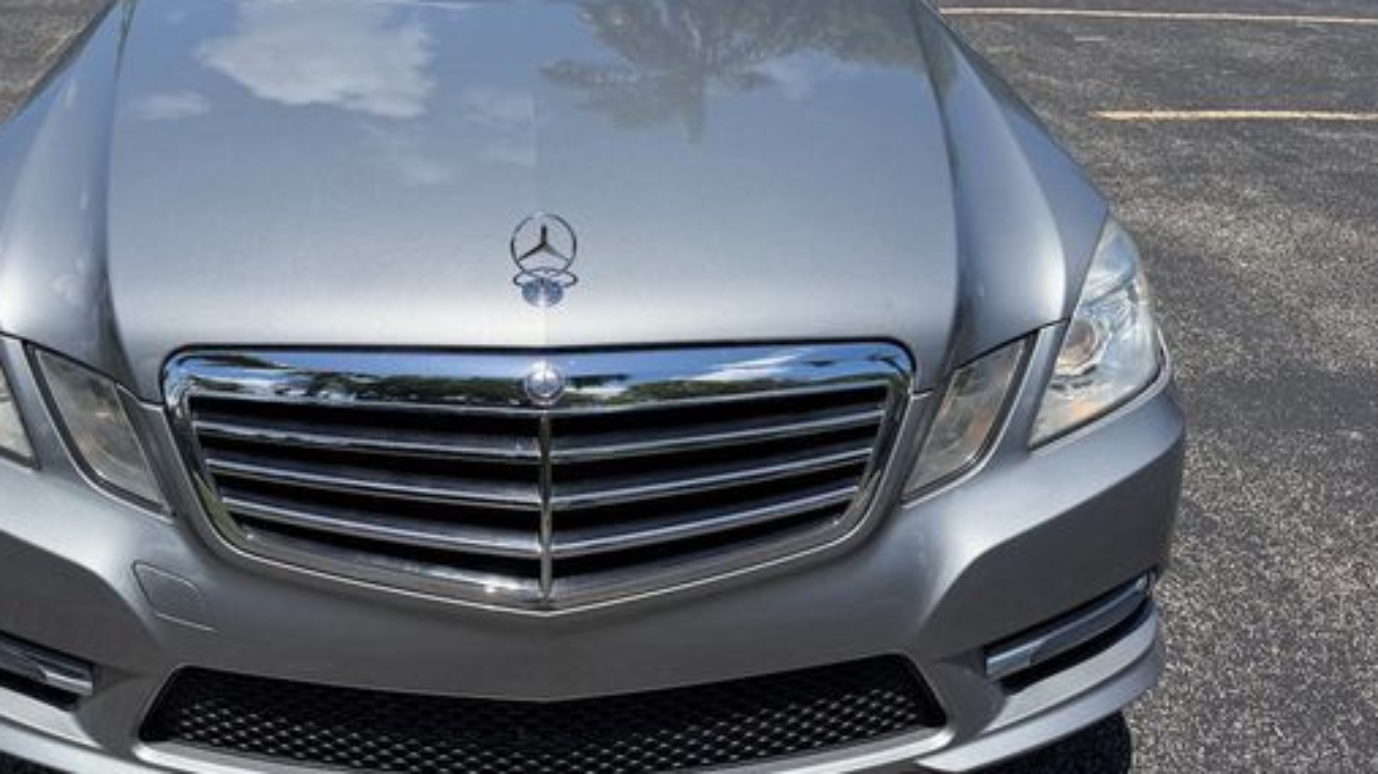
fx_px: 1206
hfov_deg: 59.0
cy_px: 296
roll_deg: -0.9
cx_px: 549
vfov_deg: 35.4
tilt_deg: -22.6
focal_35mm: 33
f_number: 1.78
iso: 80
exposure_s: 1/4975
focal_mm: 6.76
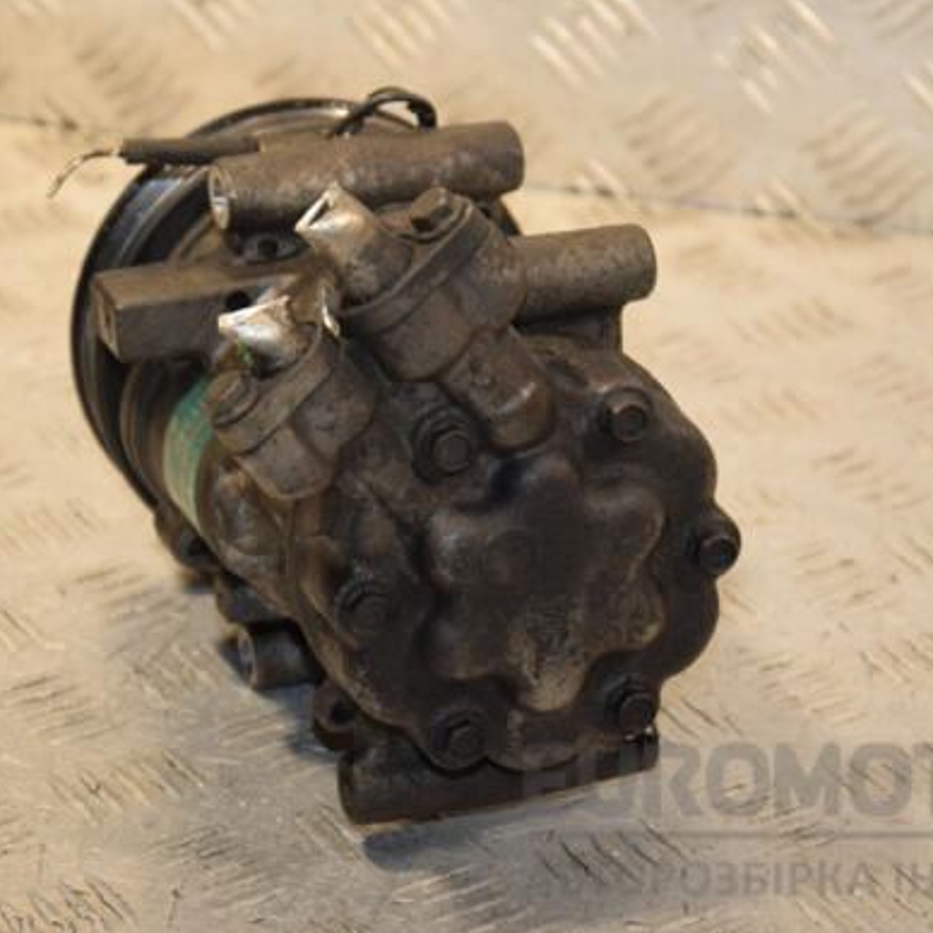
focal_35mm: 138
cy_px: 459
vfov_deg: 12.7
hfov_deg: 12.7
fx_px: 4208
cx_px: 479
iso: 800
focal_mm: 70
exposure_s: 1/200
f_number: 5.6
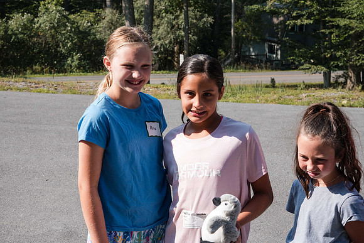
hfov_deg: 22.4
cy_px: 117
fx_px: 918
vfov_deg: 15.1
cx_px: 174
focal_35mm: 91
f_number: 16
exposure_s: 1/1000
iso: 1600
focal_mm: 85
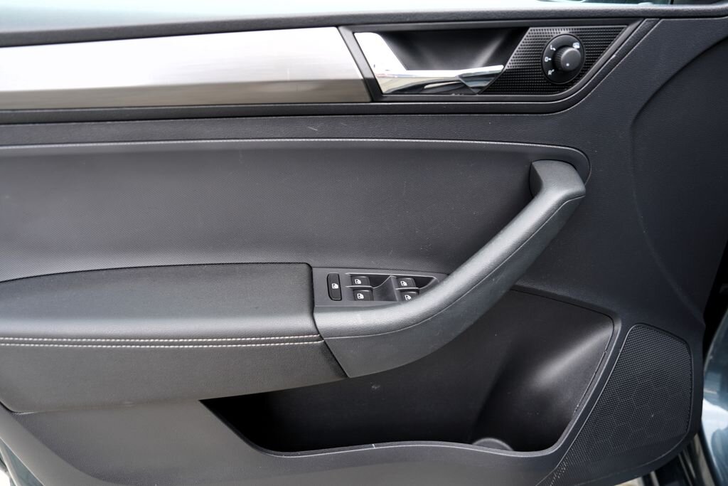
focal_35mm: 24
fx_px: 485
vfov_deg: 53.1
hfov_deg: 73.7
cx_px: 364
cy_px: 243
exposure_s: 1/50
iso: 100
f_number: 3.5
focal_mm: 24
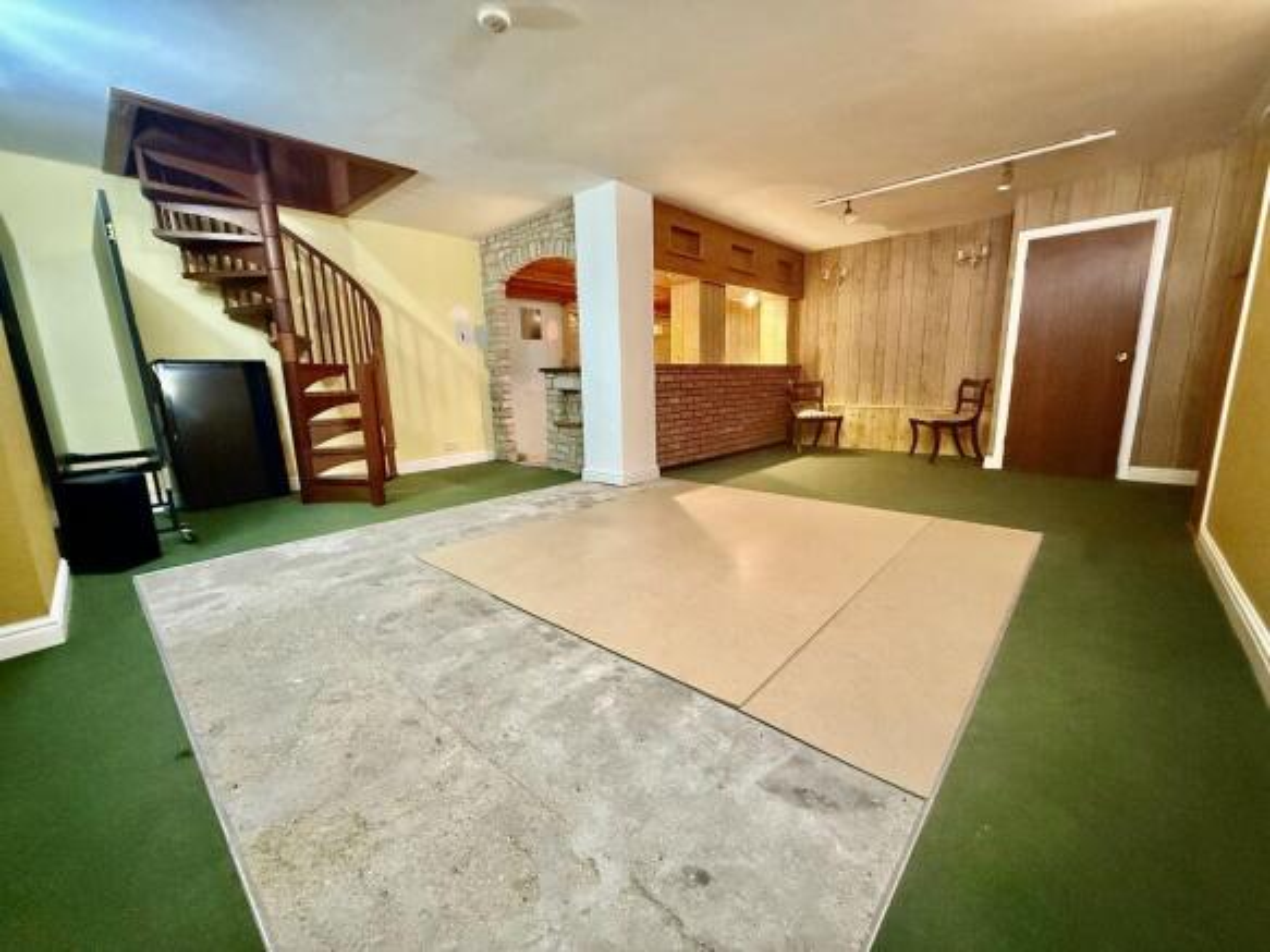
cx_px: 635
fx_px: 514
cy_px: 476
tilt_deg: -11.7
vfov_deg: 85.7
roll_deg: +1.5
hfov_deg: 102.1
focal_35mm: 14
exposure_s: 1/50
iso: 1250
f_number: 2.2
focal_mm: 2.22
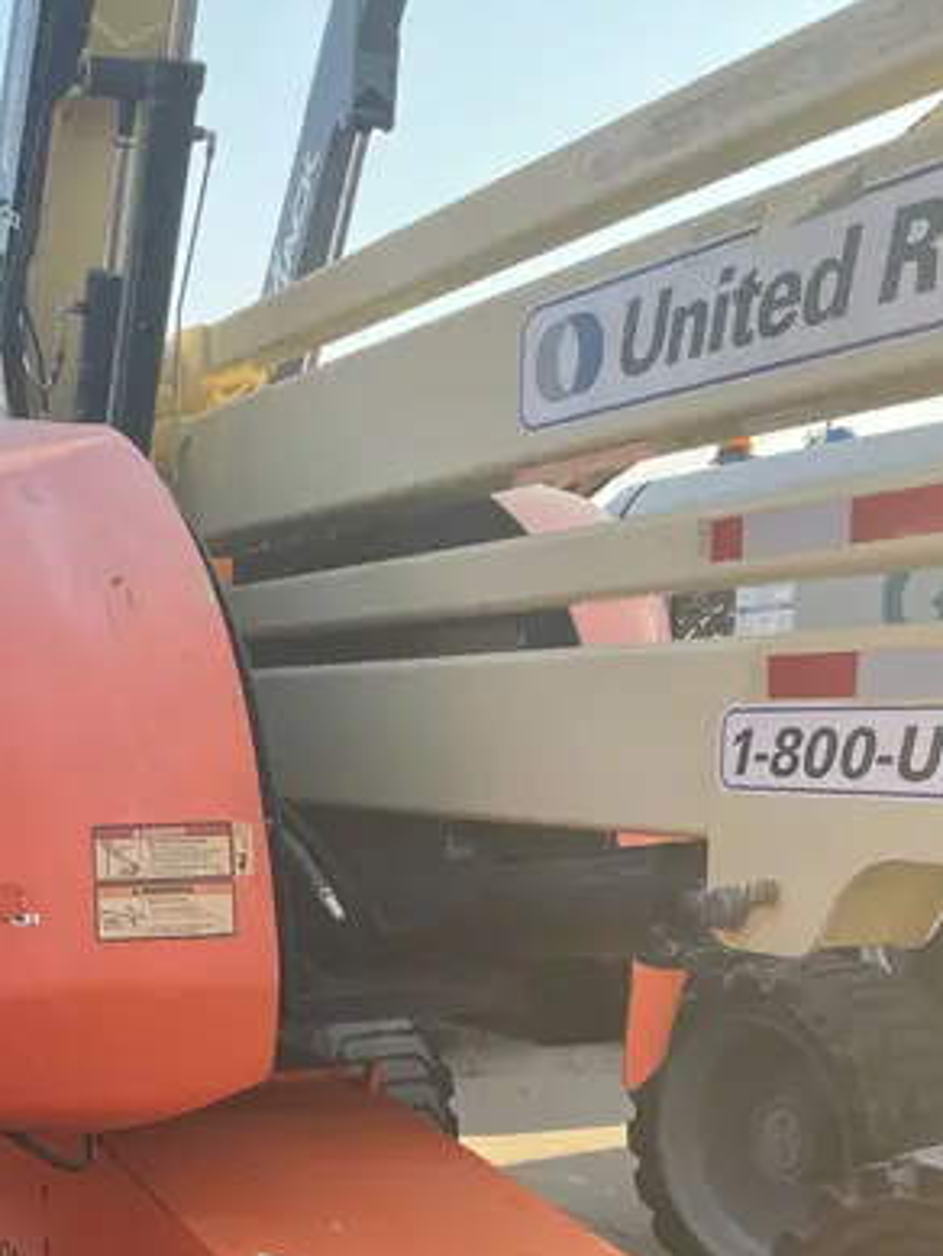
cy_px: 1051
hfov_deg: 28.3
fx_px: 1779
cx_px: 61
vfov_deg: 37.2
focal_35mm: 49
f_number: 1.6
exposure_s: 1/703
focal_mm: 4.2
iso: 50
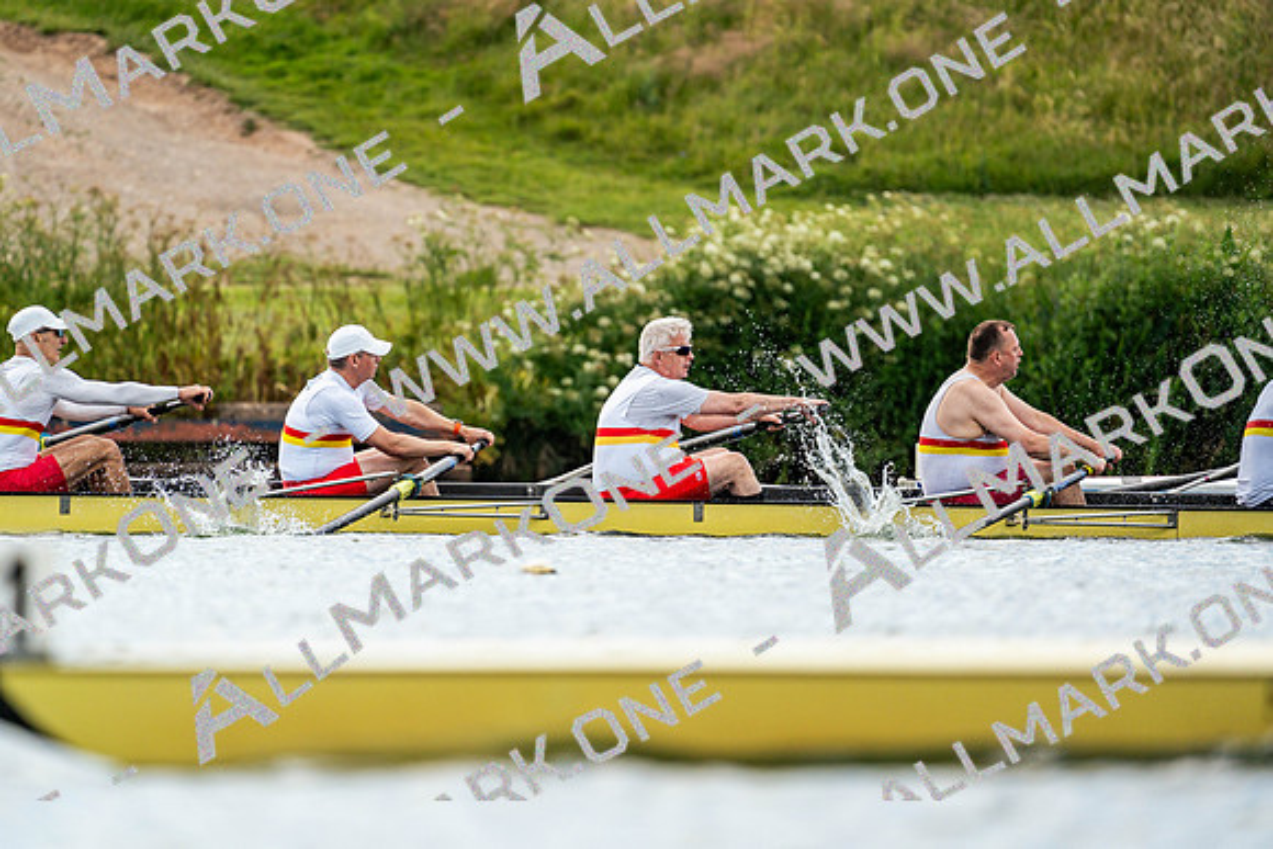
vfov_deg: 2.3
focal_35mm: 600
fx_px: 21221
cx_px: 636
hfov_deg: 3.4
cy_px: 424
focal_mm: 600
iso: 640
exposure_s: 1/2000
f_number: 6.3
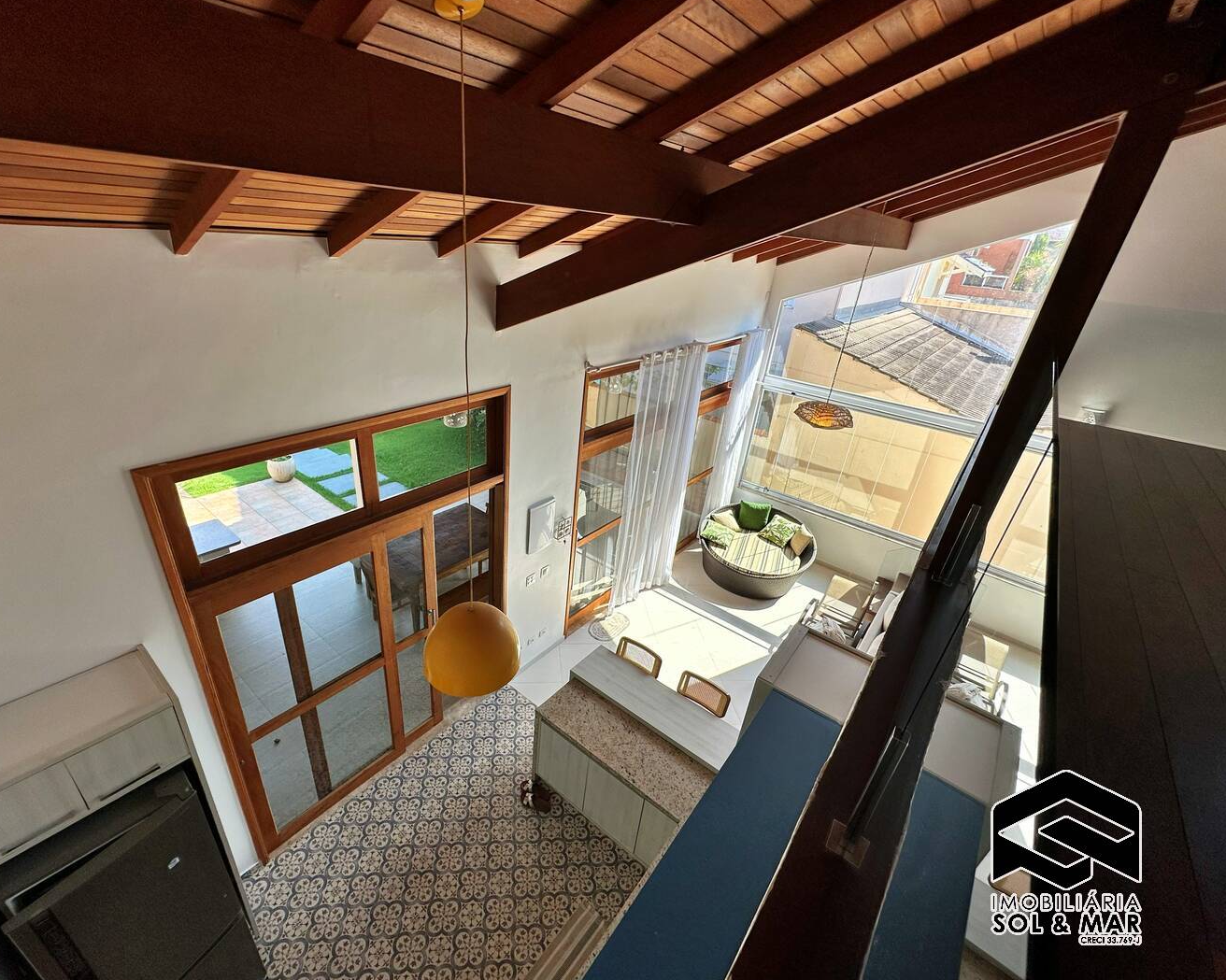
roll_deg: -4.4
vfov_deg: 84.0
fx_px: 544
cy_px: 498
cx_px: 571
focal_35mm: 15
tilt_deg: -26.4
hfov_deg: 96.7
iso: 40
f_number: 2.2
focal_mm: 2.22
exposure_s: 1/496
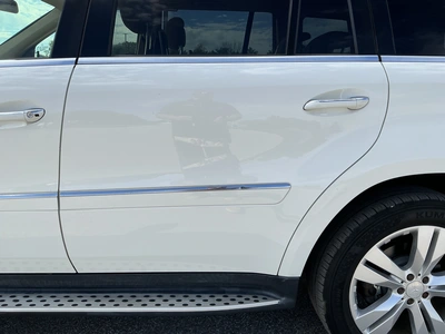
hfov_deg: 63.4
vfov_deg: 49.7
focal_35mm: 28
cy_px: 167
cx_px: 222
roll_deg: -4.4
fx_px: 360
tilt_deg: -13.2
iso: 25
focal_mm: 3
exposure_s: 1/1377
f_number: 1.8
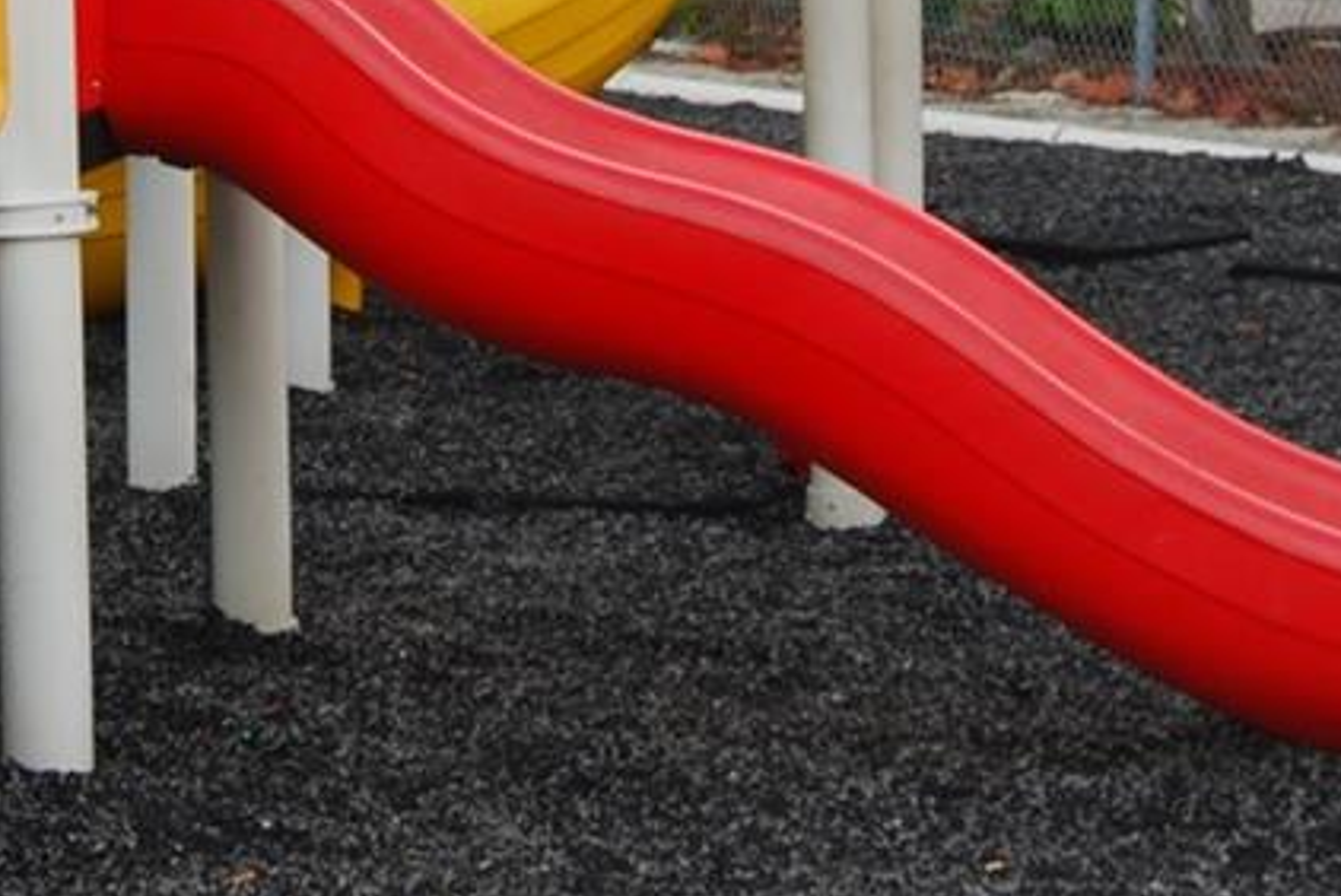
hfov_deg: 13.8
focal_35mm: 148
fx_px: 5517
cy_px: -400
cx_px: 350
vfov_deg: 9.1
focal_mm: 26
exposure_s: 1/200
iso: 100
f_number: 6.3
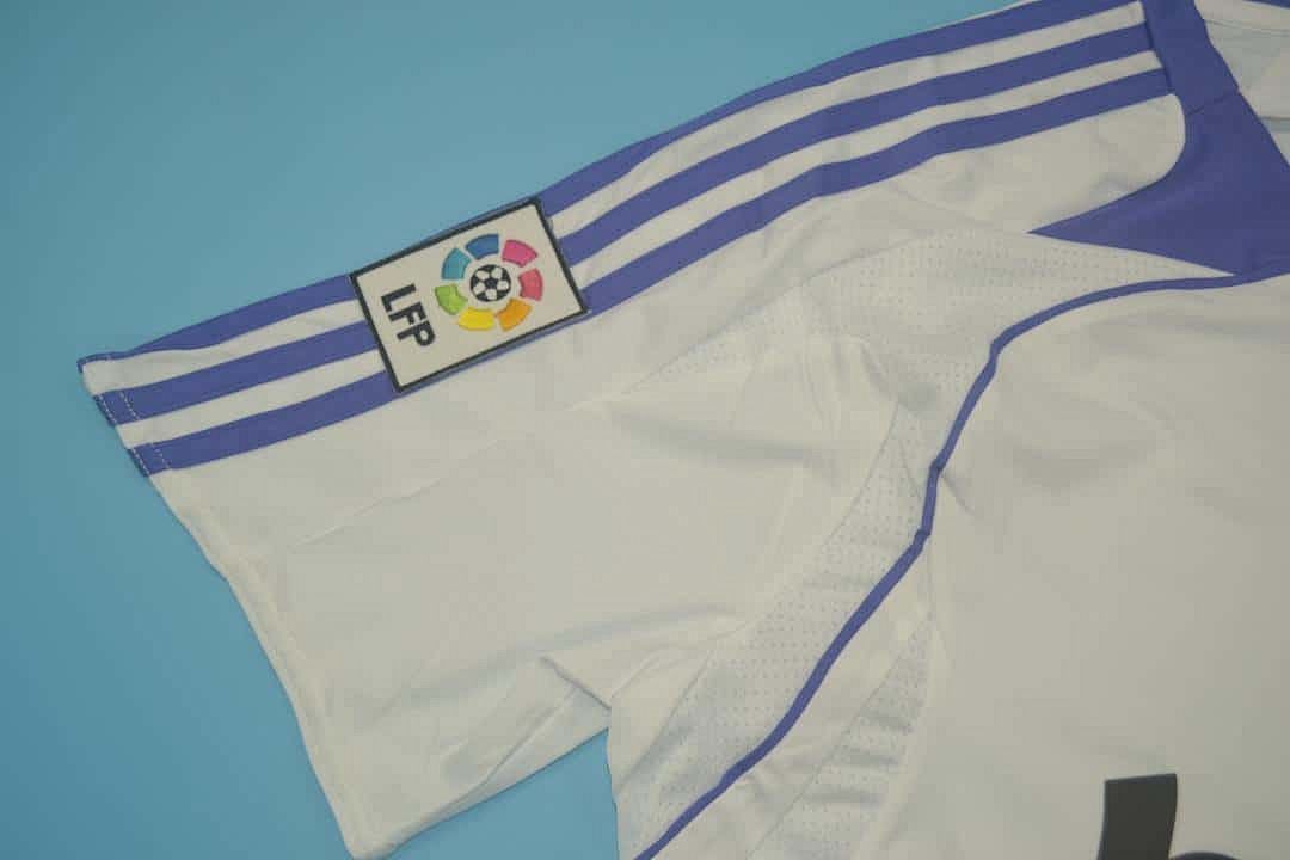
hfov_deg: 53.1
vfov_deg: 36.9
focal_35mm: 36
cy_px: 430
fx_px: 1290
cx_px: 645
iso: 200
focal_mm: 24
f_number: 4
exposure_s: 1/160
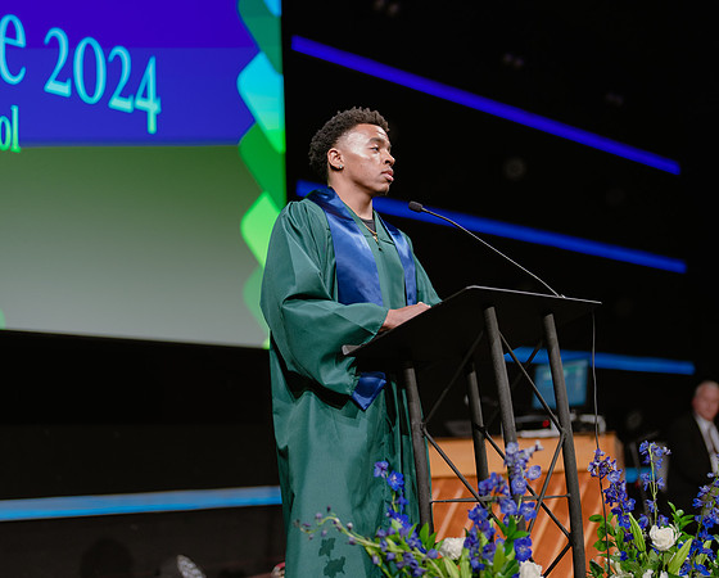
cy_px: 260
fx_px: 1332
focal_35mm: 62
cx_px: 368
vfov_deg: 24.5
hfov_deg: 30.2
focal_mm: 50
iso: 800
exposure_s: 1/320
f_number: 1.2
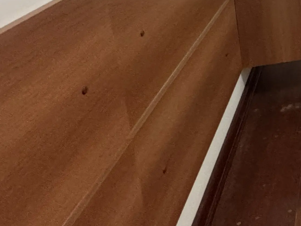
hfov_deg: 23.5
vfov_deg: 24.8
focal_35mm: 51
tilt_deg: -8.9
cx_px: 515
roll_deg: +0.9
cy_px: -67
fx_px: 443
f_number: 2.2
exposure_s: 1/60
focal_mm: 2.22
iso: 500
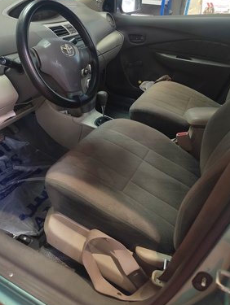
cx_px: 100
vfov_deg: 62.9
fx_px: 248
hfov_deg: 49.7
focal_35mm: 28
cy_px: 123
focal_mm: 5.52
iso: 1694
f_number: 1.9
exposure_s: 1/50
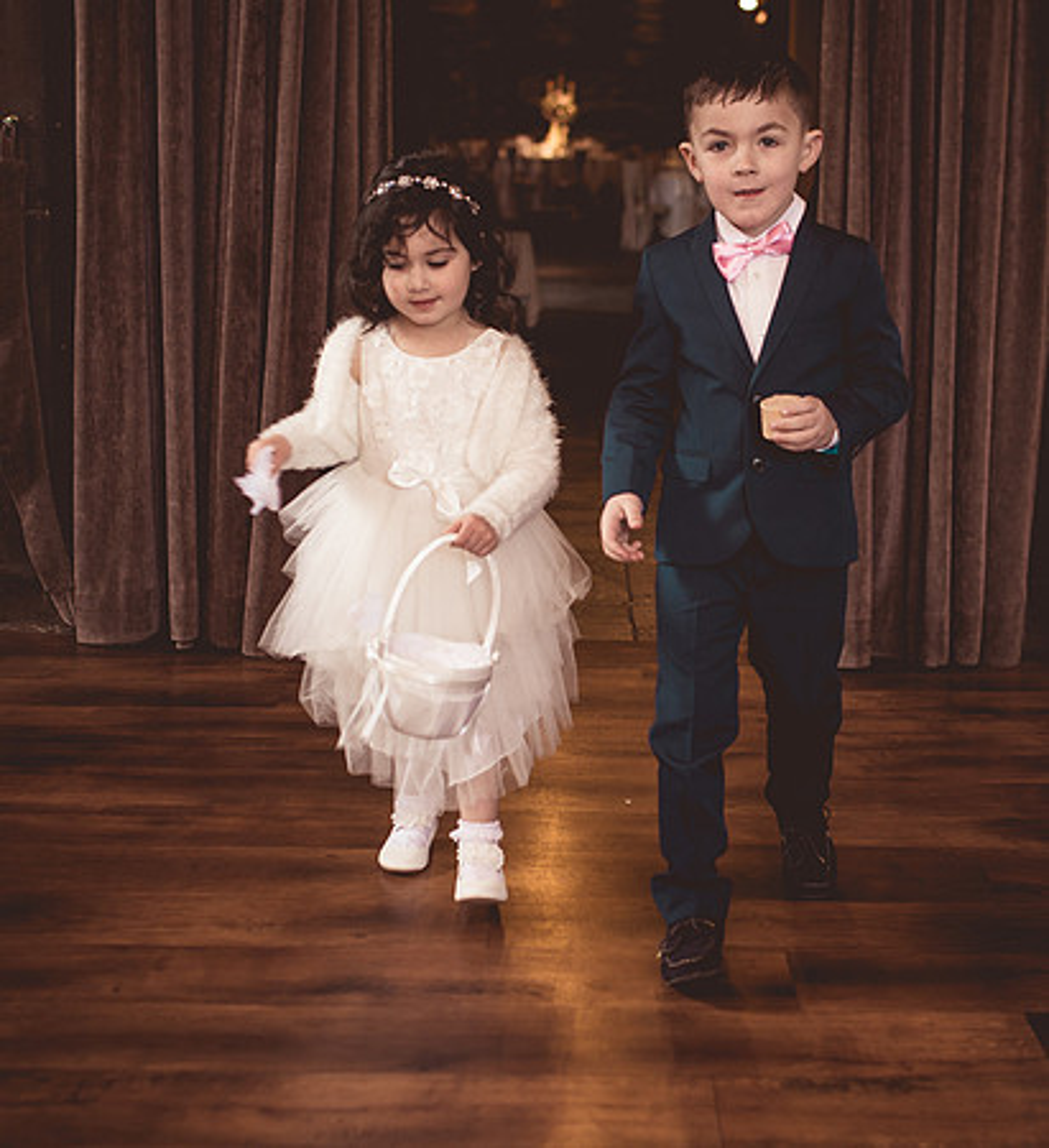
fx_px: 2180
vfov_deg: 29.5
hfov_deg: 26.9
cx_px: 688
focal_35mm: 61
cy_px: 529
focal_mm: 35
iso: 320
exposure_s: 1/125
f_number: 2.5
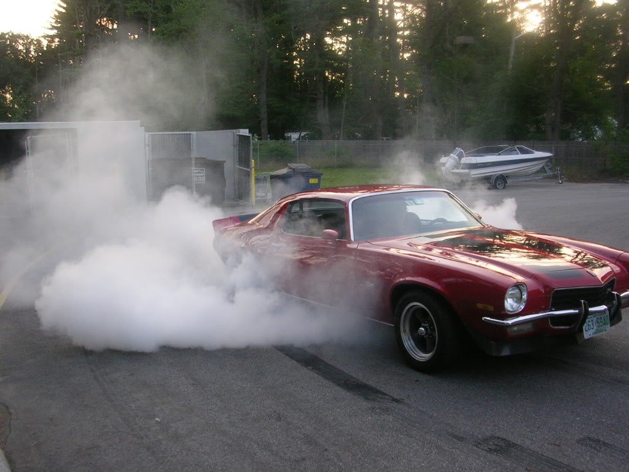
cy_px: 236
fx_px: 745
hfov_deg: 45.8
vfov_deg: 35.1
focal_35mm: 41
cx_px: 314
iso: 104
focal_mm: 6.2
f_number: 2.9
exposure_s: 1/200
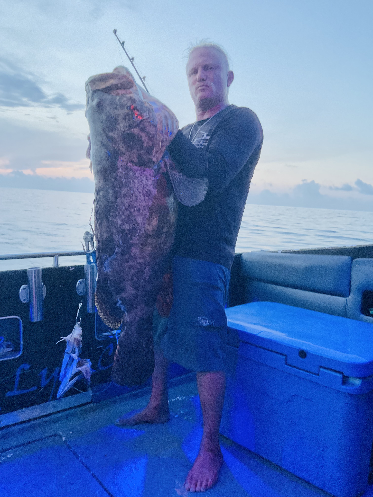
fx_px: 417
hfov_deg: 48.2
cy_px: 248
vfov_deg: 61.7
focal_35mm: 29
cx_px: 186
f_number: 1.8
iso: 125
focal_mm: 3
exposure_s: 1/60
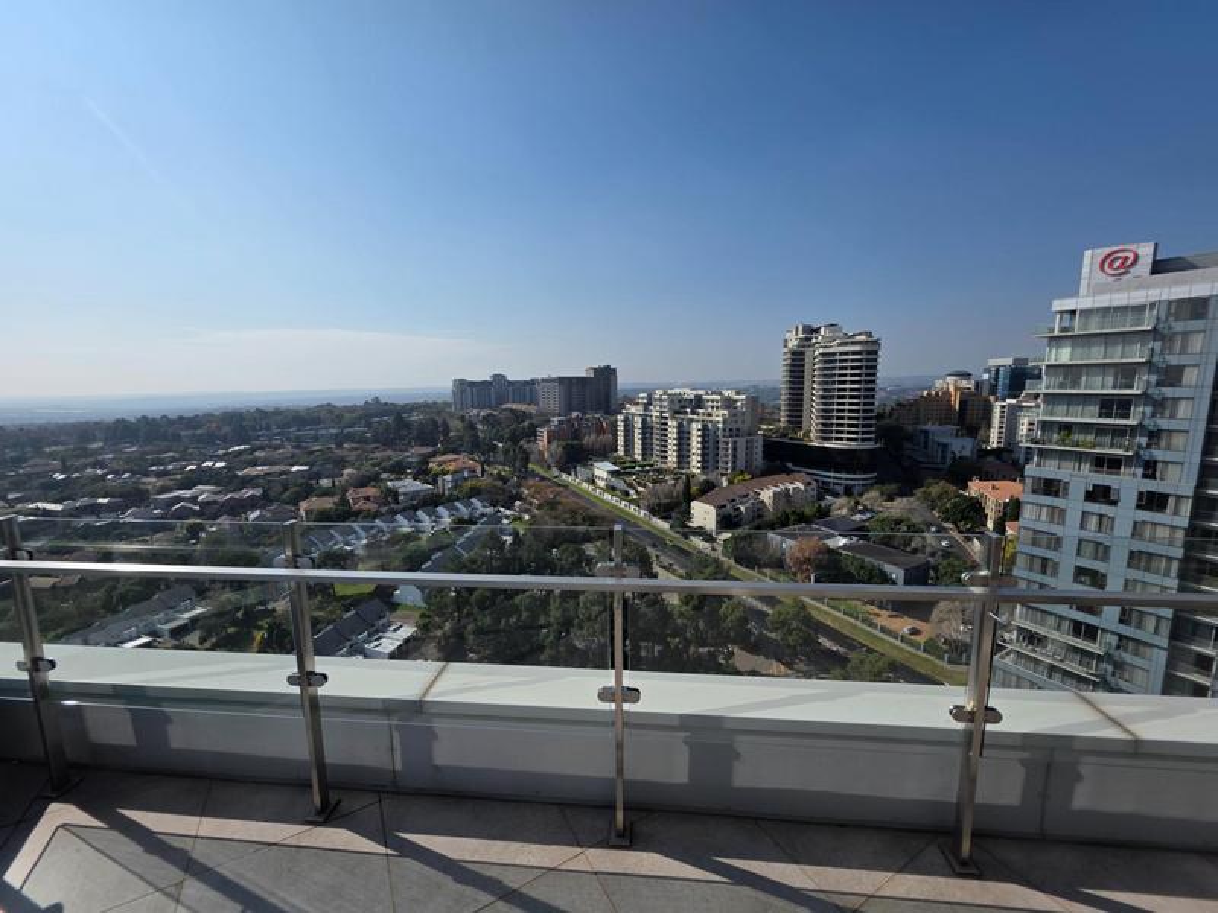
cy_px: 456
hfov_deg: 106.2
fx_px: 457
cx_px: 609
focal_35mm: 13
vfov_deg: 89.9
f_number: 1.9
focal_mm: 2.2
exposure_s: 1/3483
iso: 40
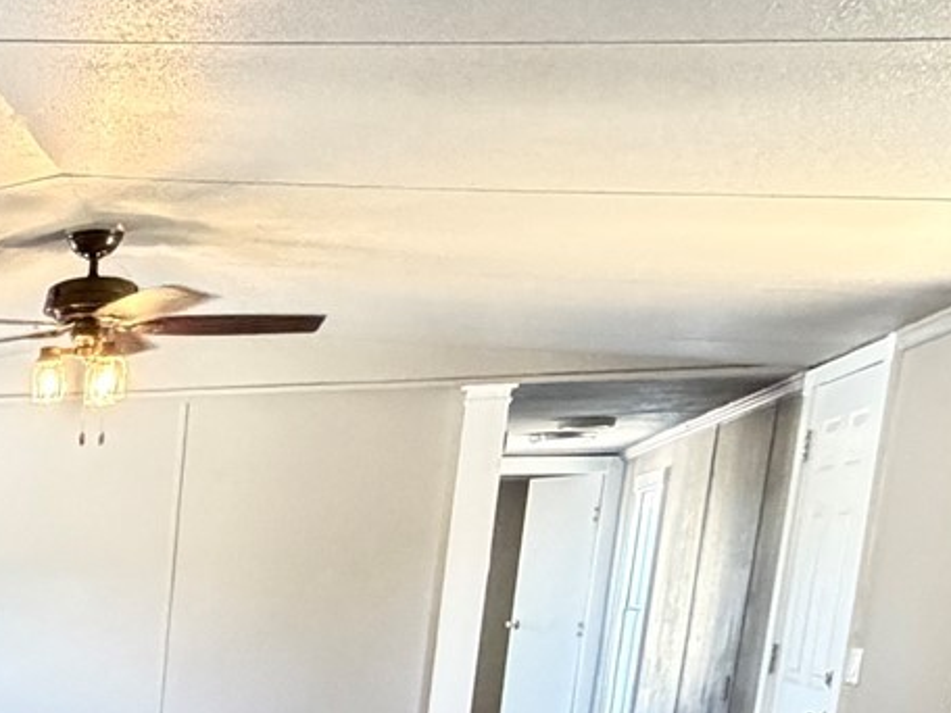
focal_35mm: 59
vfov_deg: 22.3
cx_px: -446
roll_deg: +0.2
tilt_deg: -12.0
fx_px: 1621
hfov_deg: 25.4
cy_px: 915
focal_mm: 2.22
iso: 500
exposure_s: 1/60
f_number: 2.2
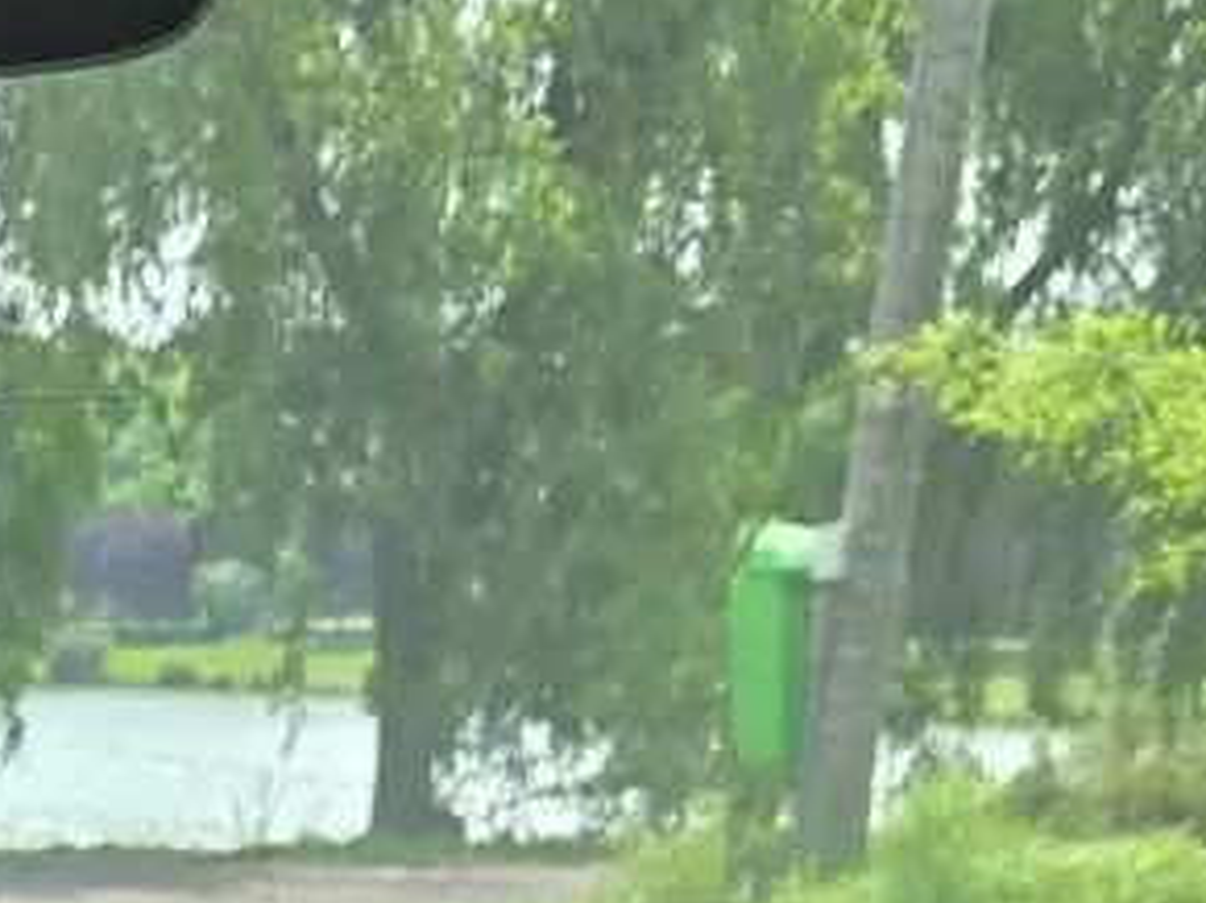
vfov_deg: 11.2
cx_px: -555
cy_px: 2059
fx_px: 3970
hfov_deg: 16.0
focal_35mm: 114
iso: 80
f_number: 1.8
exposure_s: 1/1894
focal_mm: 5.4
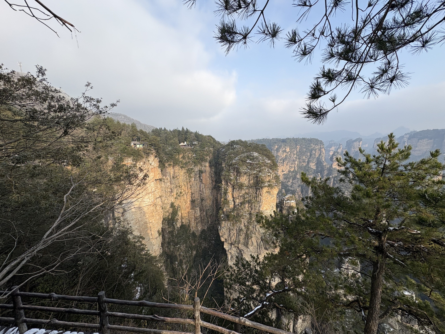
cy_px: 167
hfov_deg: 102.1
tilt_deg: -8.3
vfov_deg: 85.7
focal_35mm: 14
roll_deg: +1.2
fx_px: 180
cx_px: 222
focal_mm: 2.22
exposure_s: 1/879
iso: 40
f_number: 2.2
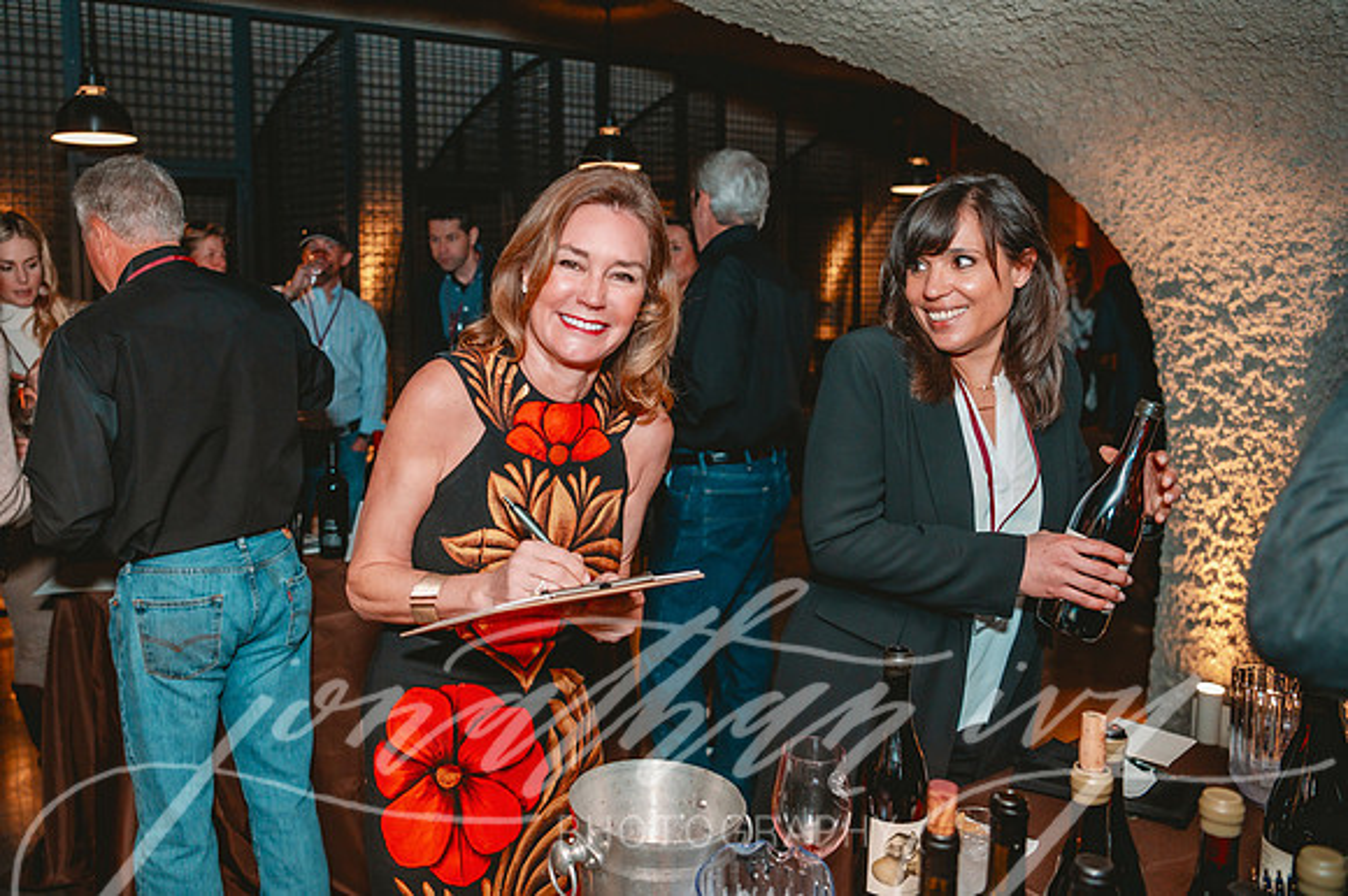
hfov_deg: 60.0
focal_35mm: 31
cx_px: 574
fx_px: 1160
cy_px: 382
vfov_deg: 42.2
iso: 1600
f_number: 2.8
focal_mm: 27
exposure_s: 1/250
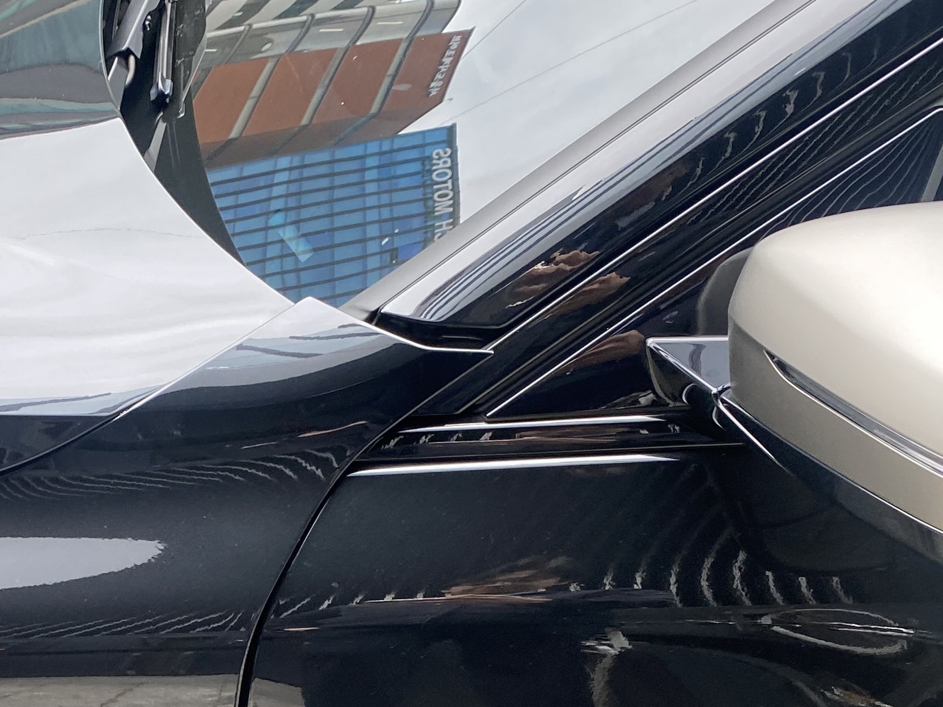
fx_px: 1716
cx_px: 244
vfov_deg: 22.1
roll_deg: +6.8
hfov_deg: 30.3
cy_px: 771
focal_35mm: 63
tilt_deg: -37.5
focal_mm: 4.25
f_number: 1.8
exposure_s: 1/121
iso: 80
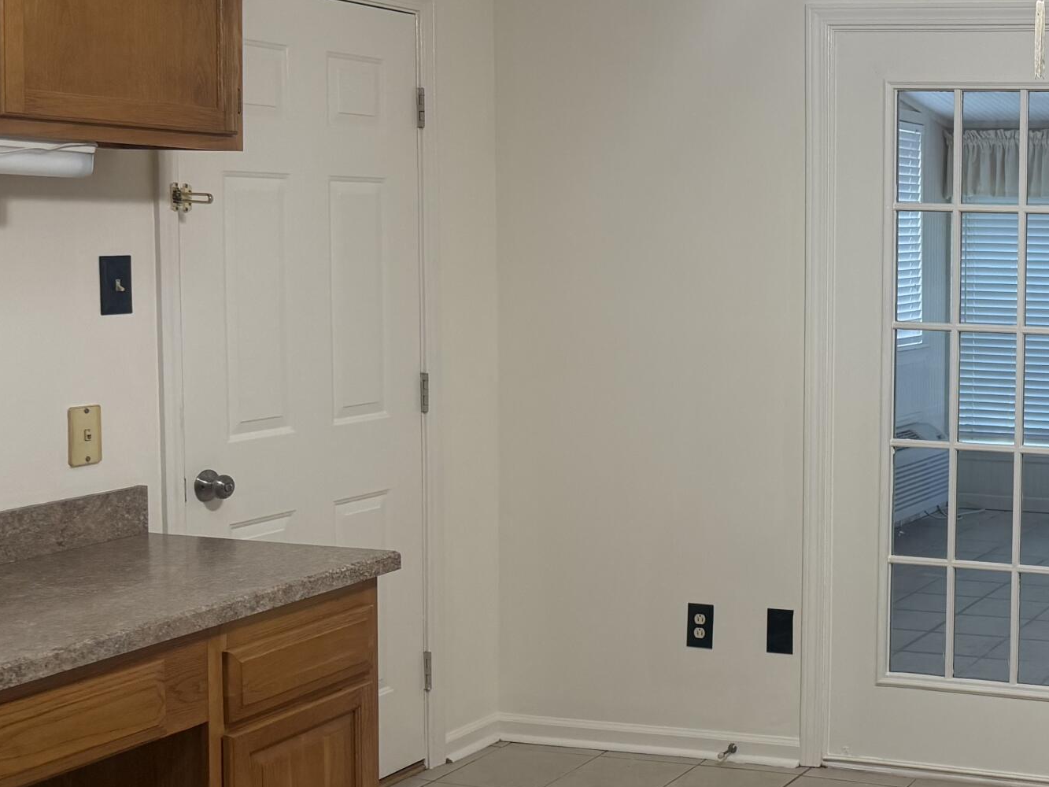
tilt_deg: -4.3
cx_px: 1102
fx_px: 1637
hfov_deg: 32.1
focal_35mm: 54
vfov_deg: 27.0
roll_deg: -0.9
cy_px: 342
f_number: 1.78
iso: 200
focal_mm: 6.76
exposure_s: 1/120
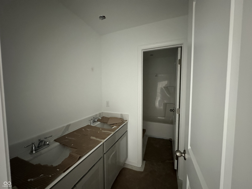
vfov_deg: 85.7
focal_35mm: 14
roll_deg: -0.1
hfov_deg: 102.1
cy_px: 94
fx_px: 102
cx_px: 126
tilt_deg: -4.2
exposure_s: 1/43
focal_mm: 2.22
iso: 1250
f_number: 2.2
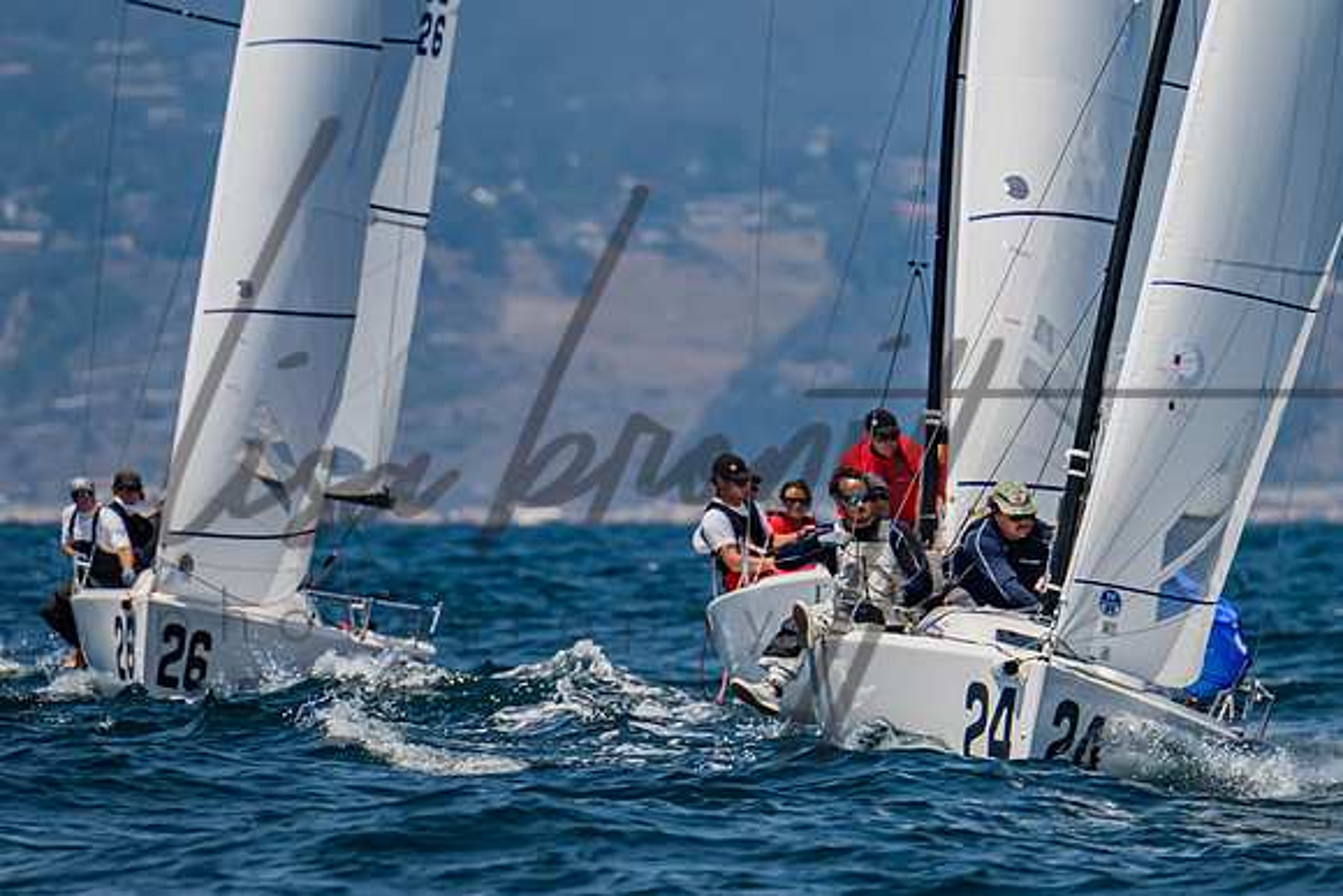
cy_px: 480
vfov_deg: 1.9
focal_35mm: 742
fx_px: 27689
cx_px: 927
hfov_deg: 2.8
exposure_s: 1/2000
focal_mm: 400
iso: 400
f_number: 6.3
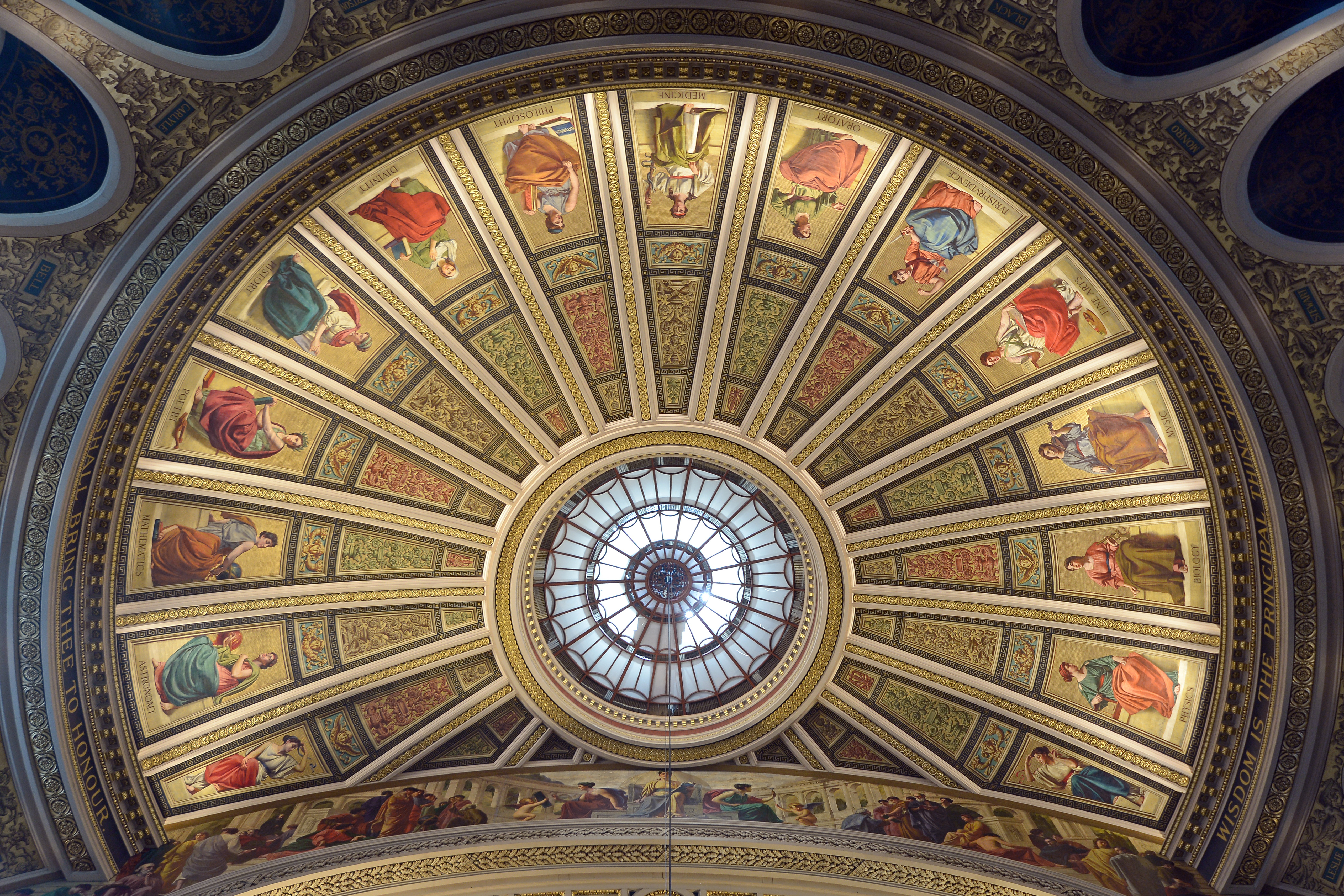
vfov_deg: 41.1
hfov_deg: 58.7
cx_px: 672
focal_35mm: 32
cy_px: 448
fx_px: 1195
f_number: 7.1
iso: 800
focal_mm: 32
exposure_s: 1/20
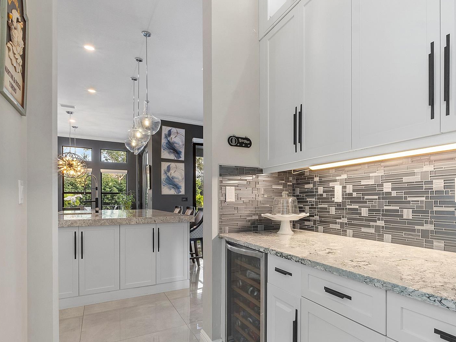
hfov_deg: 76.6
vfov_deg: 63.0
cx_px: 301
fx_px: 277
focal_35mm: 21
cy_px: 202
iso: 160
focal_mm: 10
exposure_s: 1/4
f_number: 11
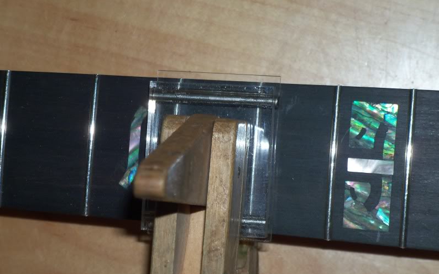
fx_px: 1495
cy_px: 129
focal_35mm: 125
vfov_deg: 10.5
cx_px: 221
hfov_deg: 16.7
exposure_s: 1/80
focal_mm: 20.9
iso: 100
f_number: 4.1
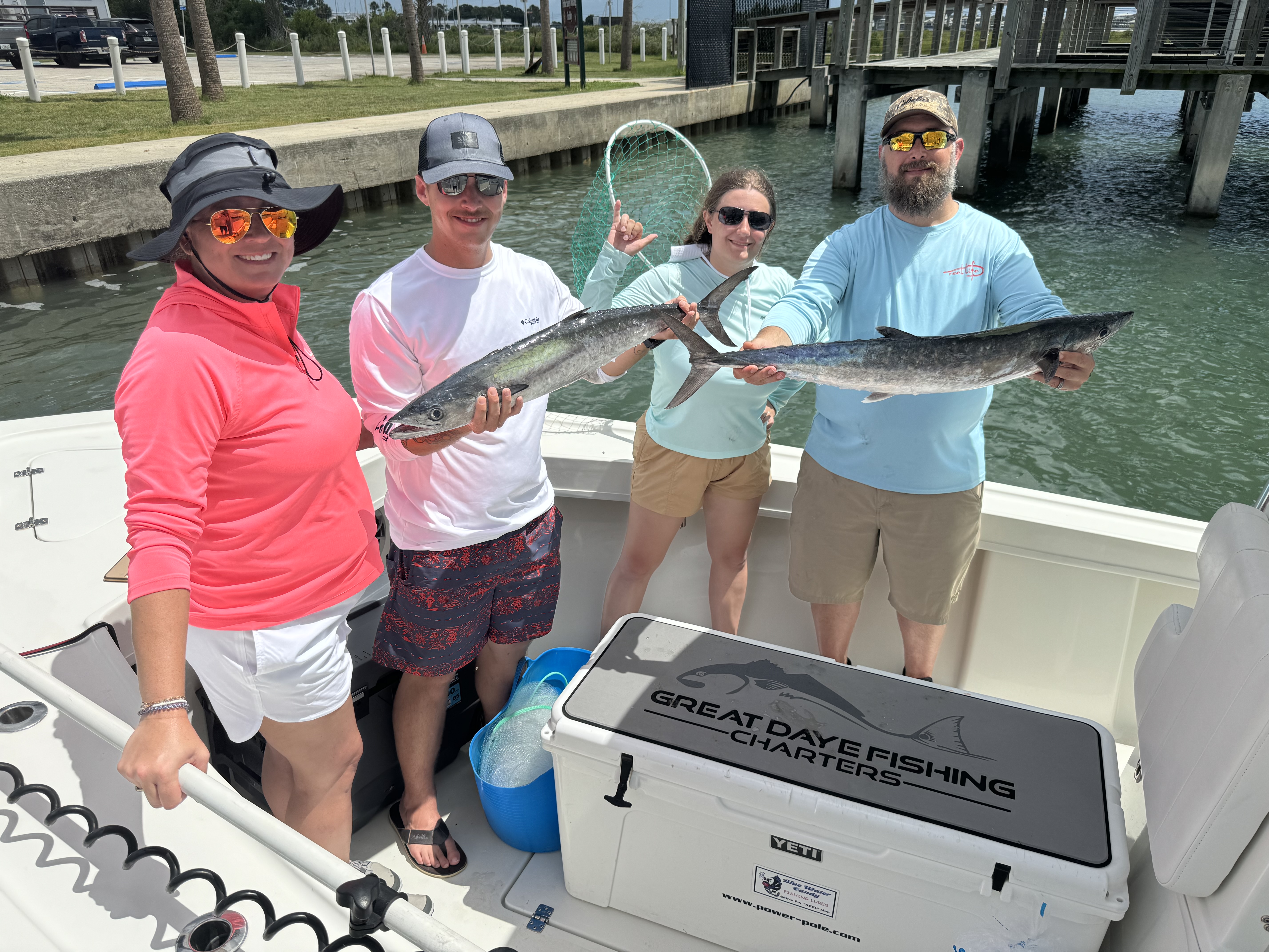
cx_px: 634
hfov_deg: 71.6
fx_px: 880
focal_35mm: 24
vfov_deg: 56.8
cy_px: 476
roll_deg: -0.2
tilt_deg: -27.0
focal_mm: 6.76
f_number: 1.78
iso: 80
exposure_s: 1/6410
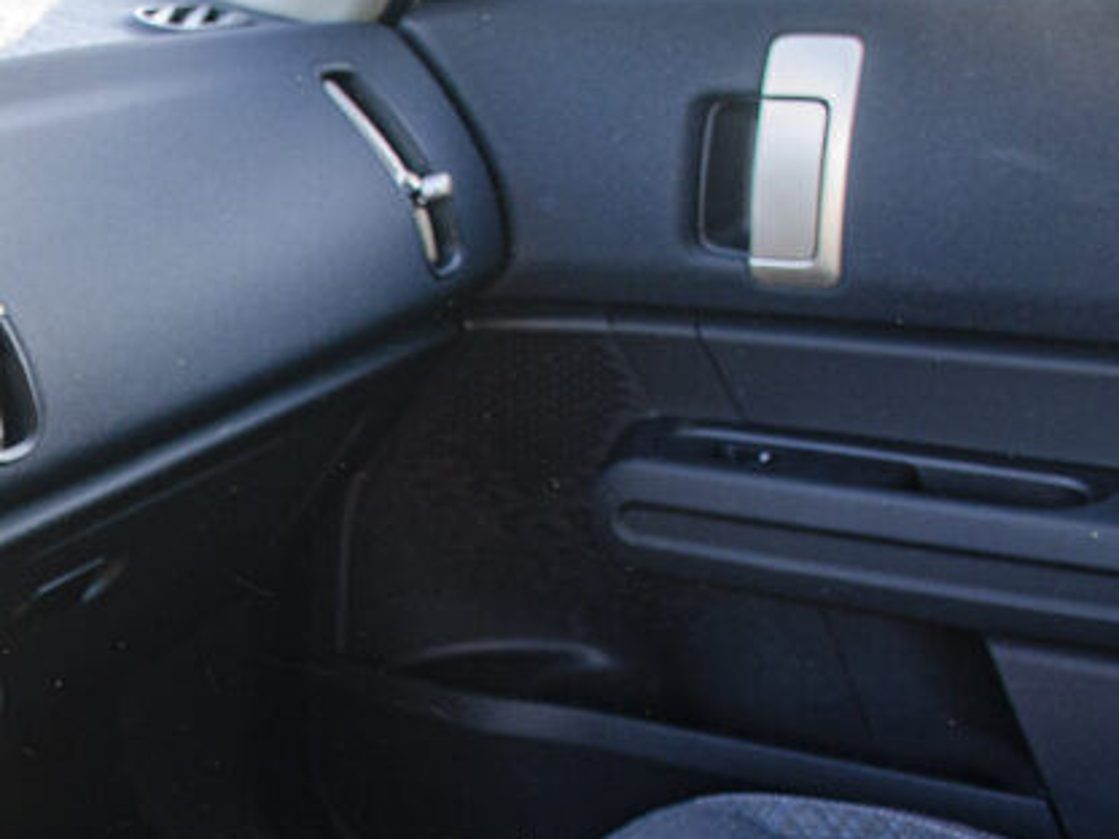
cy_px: 662
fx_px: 2521
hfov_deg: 23.2
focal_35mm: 78
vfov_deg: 18.7
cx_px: -172
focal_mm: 22
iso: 400
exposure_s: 1/60
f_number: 4
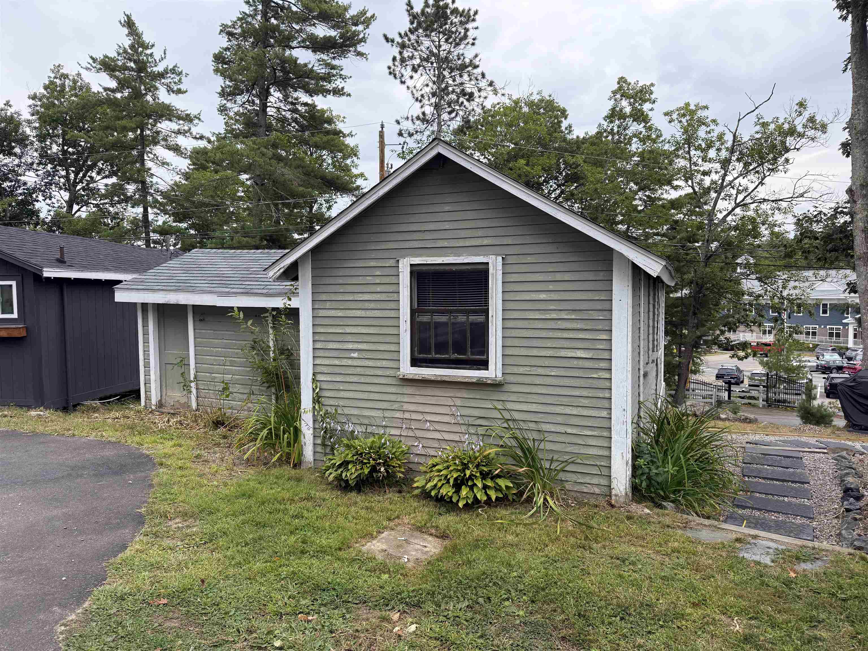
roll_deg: +0.8
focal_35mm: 24
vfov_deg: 56.8
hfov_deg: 71.6
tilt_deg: -3.0
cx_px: 434
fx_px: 602
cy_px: 326
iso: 100
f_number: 1.78
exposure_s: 1/1075
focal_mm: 6.76
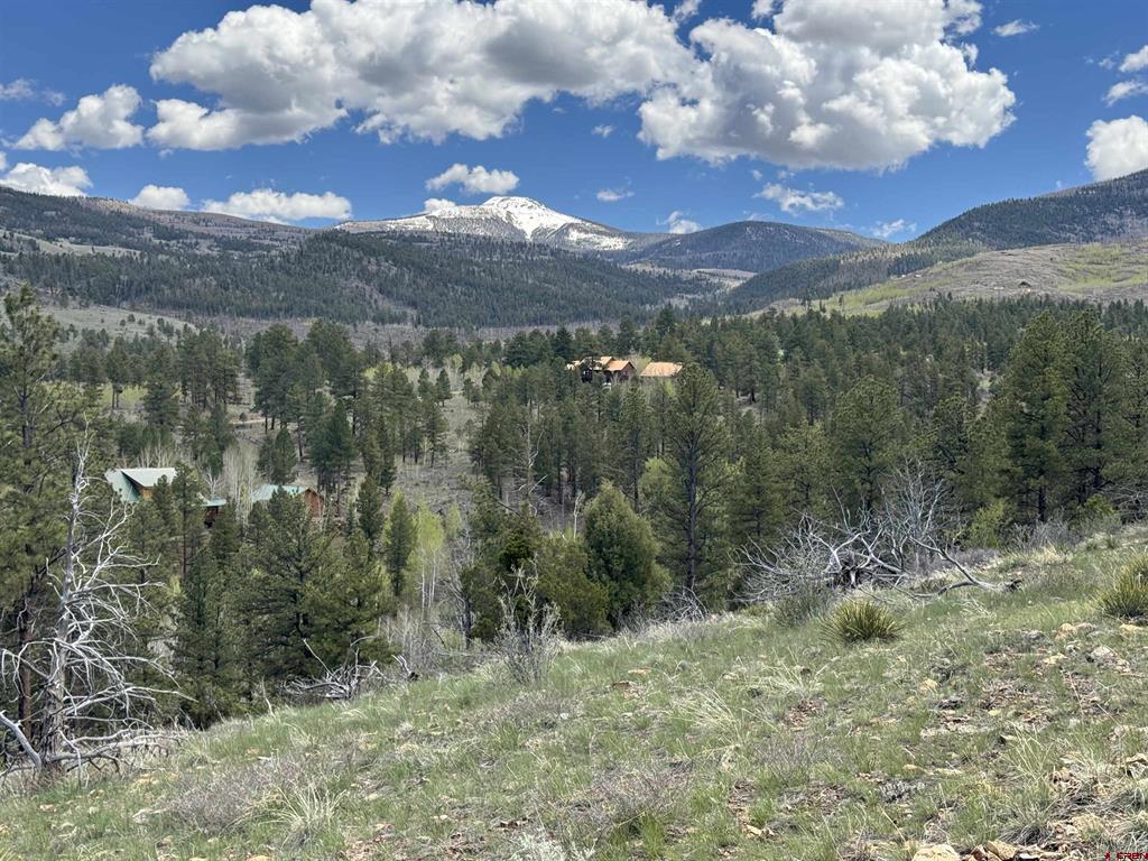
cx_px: 574
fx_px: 1592
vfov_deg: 30.3
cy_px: 430
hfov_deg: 39.7
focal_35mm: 48
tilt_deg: -1.5
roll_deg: -1.8
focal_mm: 6.76
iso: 64
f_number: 1.78
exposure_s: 1/2179
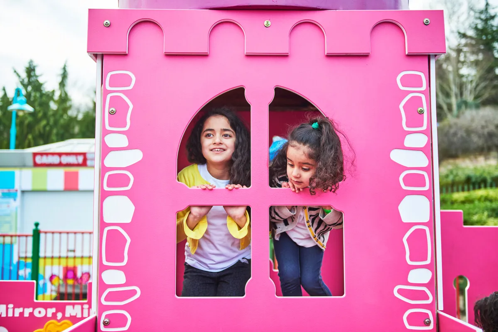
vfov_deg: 30.5
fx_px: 609
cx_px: 249
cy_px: 166
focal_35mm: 44
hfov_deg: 44.5
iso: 500
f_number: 2.8
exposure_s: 1/1250
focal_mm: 44
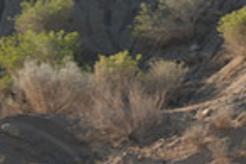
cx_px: -40
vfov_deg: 1.9
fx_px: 5024
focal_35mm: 736
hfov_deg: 2.8
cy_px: 297
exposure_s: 1/250
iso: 250
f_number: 11
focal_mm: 185
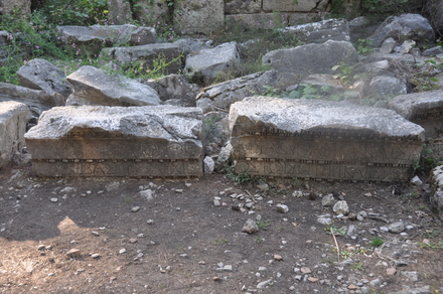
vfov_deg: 30.8
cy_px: 147
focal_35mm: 44
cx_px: 222
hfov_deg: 45.0
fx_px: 535
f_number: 4.5
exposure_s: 1/80
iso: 200
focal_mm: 29
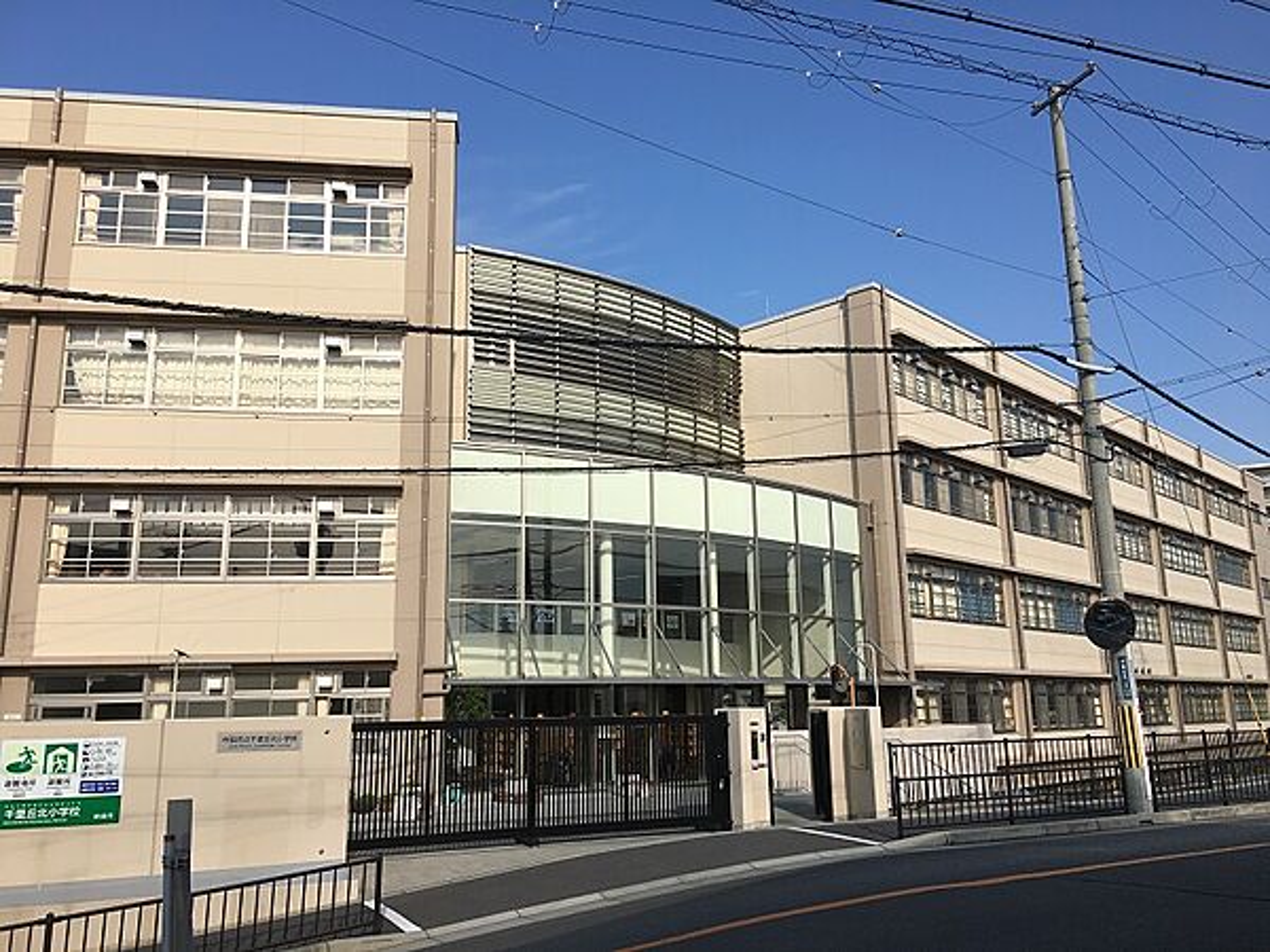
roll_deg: +0.4
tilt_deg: +12.6
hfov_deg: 61.7
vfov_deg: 48.2
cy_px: 476
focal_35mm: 29
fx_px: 1064
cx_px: 635
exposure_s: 1/1876
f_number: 2.2
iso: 25
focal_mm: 4.15
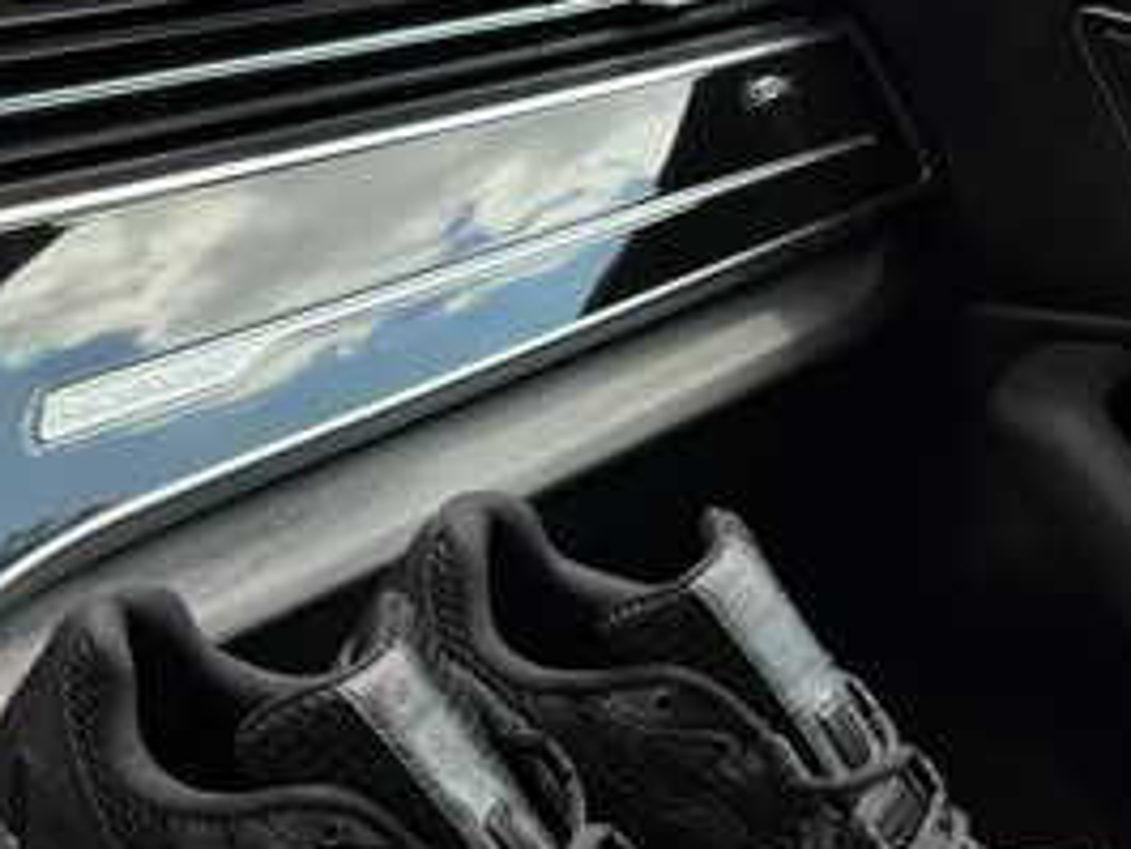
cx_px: 525
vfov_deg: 16.6
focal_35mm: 87
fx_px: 2844
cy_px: 866
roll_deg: +0.6
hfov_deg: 22.5
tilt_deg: -26.7
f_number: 1.78
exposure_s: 1/305
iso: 200
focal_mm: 6.76
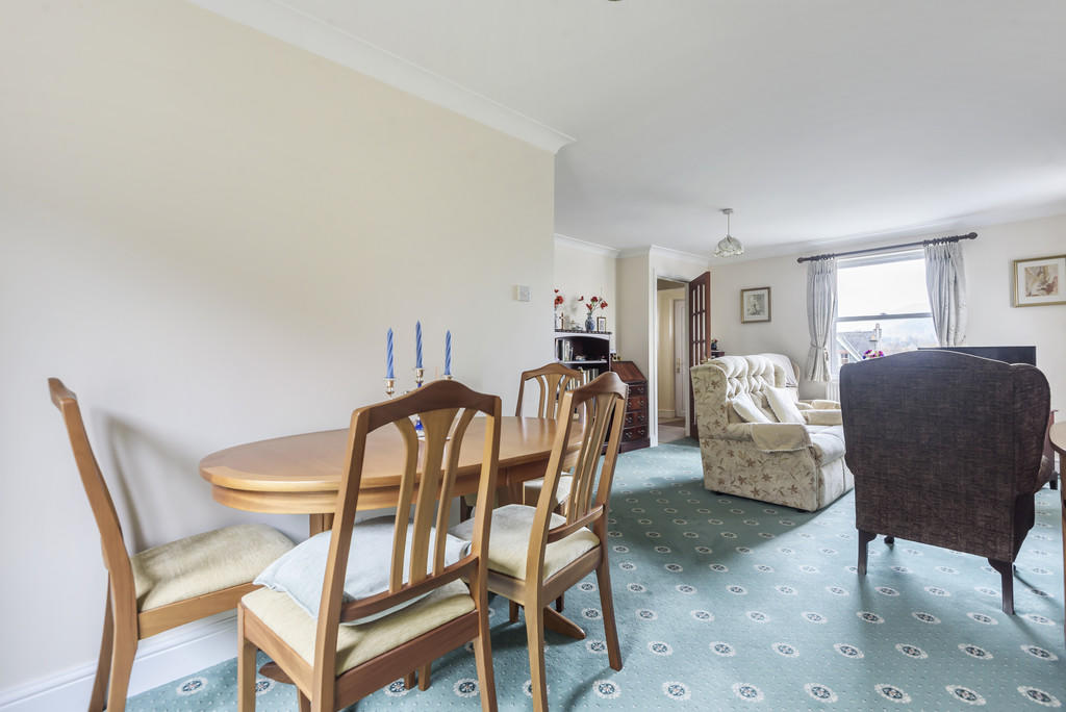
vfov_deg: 73.8
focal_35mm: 16
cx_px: 533
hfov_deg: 96.7
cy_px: 356
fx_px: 474
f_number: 8
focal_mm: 16
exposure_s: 1/25
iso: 250
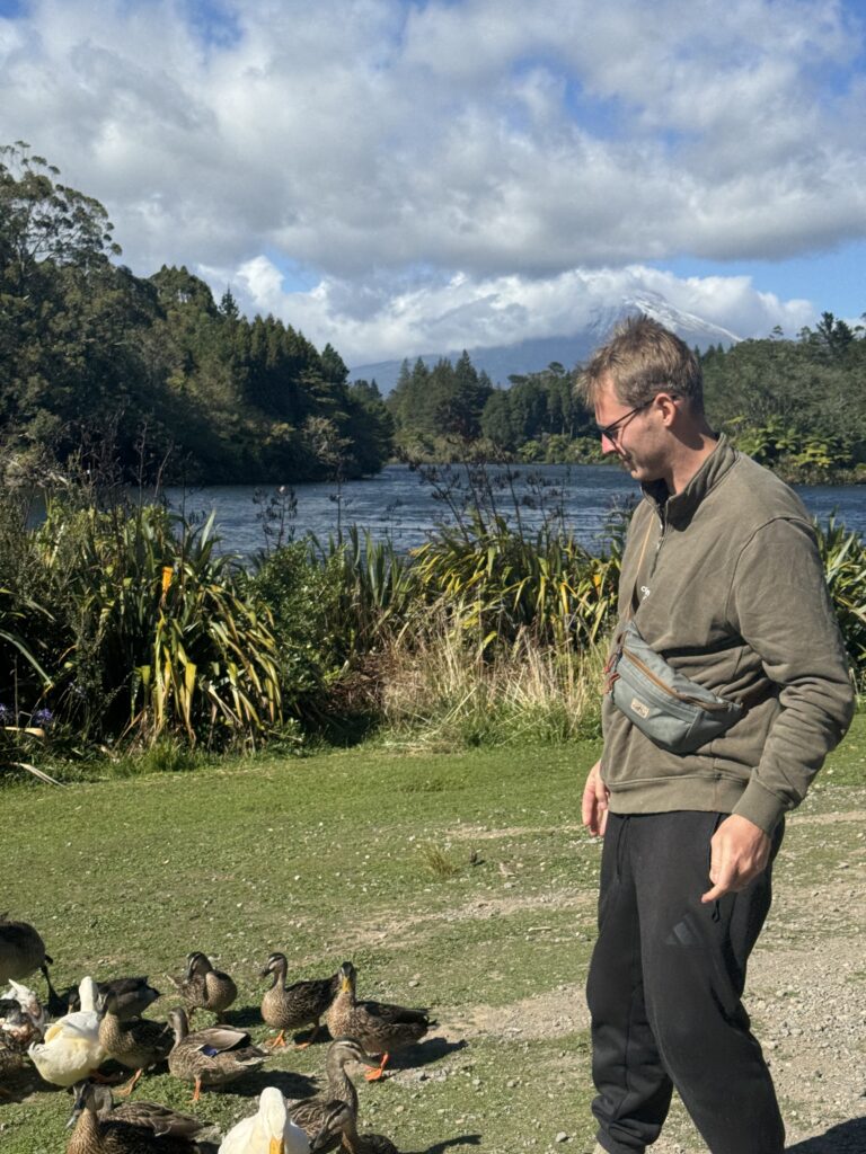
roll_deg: -0.9
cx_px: 433
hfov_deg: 30.3
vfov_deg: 39.7
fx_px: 1601
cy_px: 577
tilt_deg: -4.4
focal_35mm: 48
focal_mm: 6.76
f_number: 1.78
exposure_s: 1/4975
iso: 64
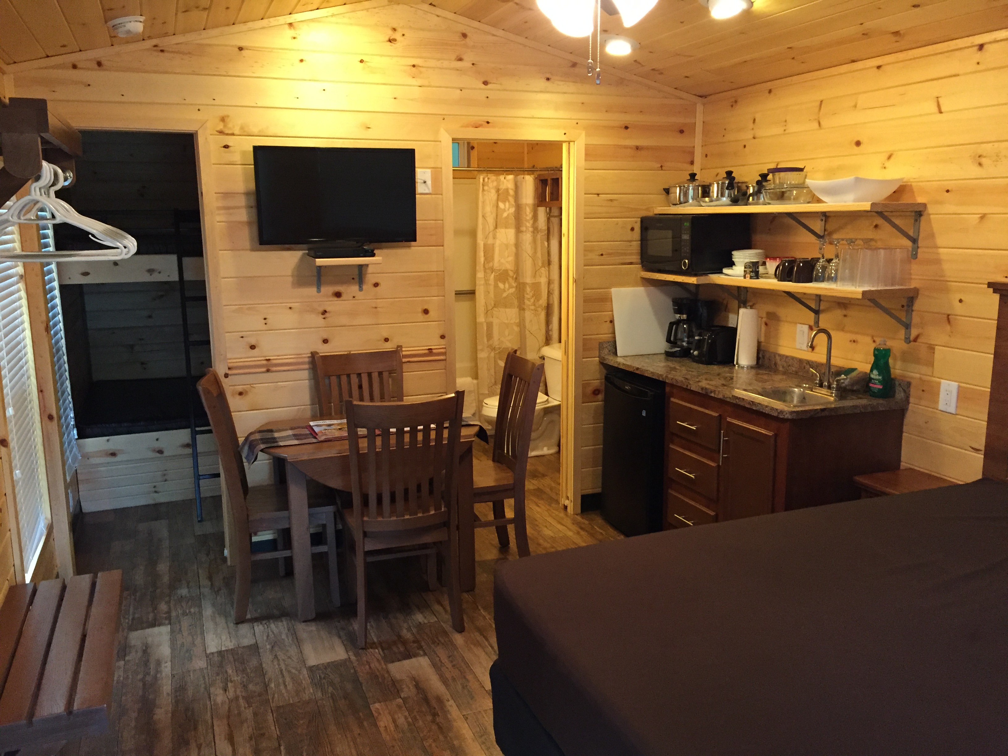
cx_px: 504
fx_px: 844
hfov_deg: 61.7
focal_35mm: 29
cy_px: 378
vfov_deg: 48.2
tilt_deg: -10.0
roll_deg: +0.5
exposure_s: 1/30
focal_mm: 4.15
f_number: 2.2
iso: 250
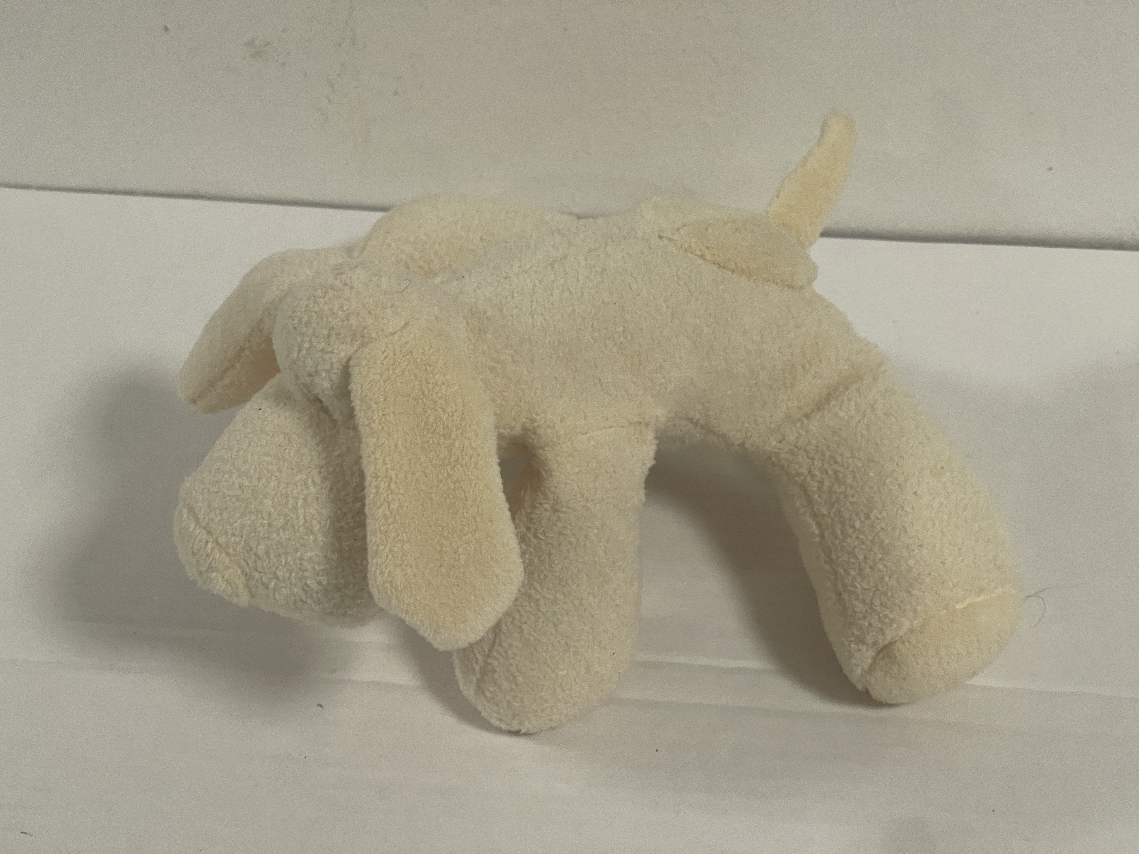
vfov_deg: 22.9
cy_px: 427
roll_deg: -1.5
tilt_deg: -37.8
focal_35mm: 64
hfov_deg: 30.3
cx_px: 570
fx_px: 2106
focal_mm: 7.5
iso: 125
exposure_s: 1/50
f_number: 2.2
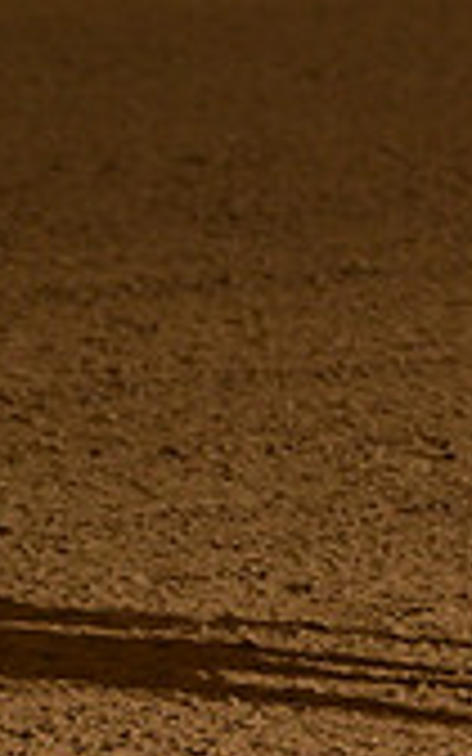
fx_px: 10888
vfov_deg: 4.0
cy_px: 106
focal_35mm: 529
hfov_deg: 2.5
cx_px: 1101
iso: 2000
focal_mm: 150
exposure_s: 1/200
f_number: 4.5
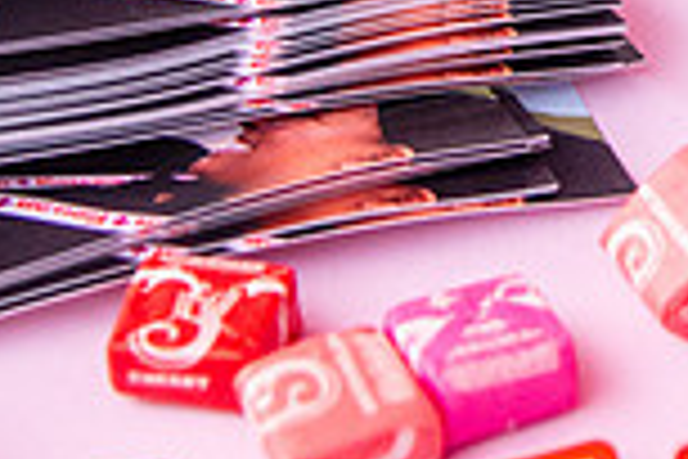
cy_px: -158
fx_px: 3115
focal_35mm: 163
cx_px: 627
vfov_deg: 8.3
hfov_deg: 12.5
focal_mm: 38
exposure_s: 1/640
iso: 2000
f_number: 4
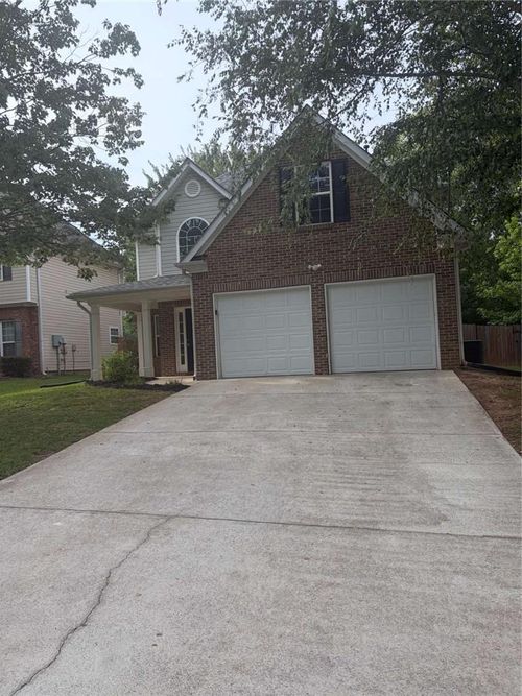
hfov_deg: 53.0
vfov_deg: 67.3
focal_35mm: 26
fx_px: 523
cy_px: 348
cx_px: 261
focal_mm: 5.96
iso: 50
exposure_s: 1/1451
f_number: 1.6
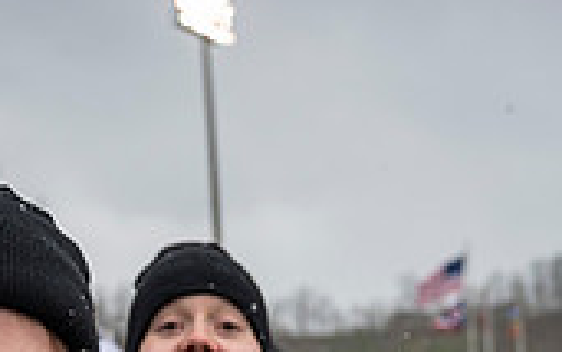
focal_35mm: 83
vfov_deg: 14.1
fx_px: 1272
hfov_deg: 24.9
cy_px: 623
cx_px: 237
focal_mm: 24
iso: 160
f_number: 2.8
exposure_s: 1/500
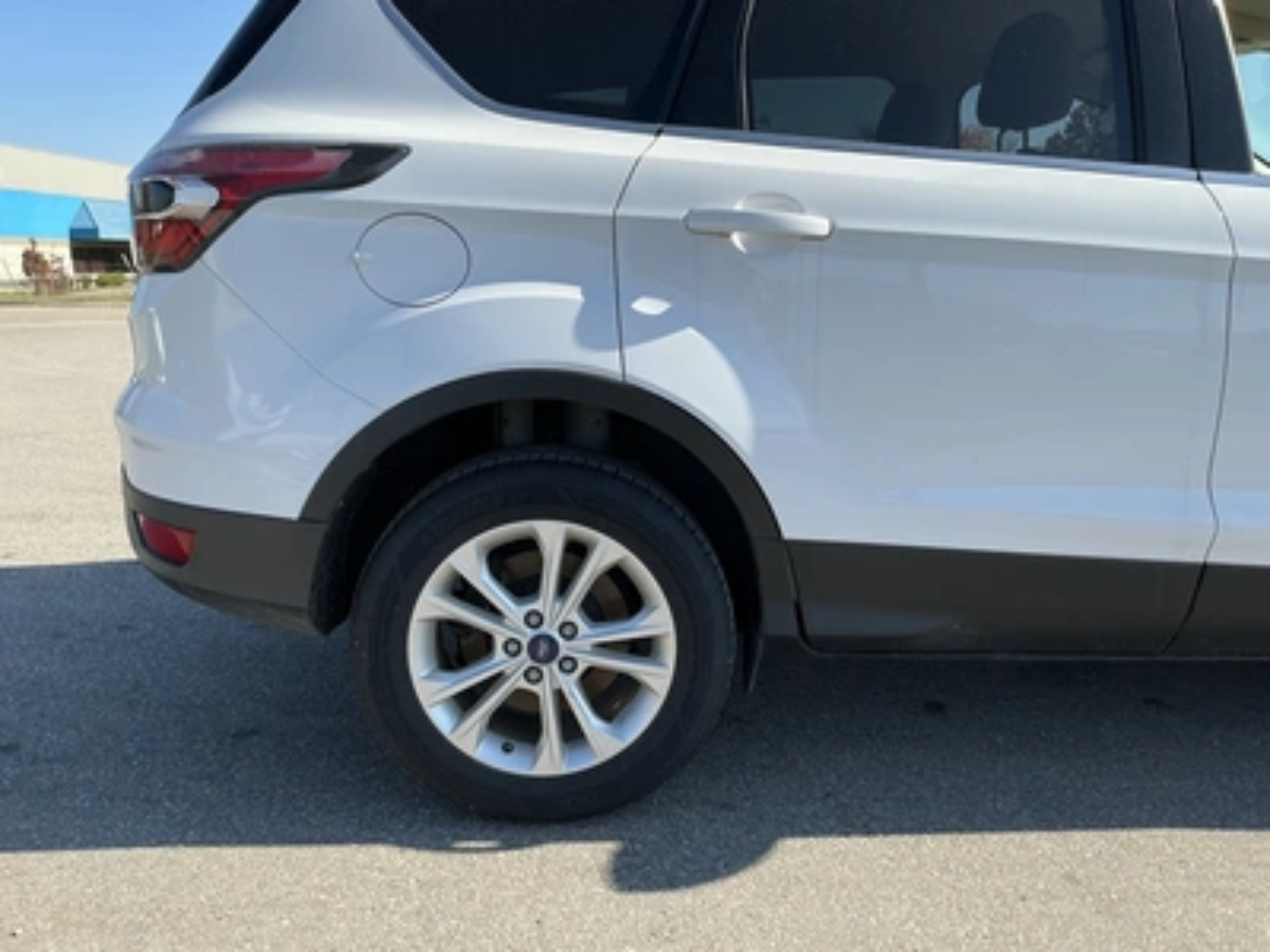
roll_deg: +0.5
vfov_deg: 49.7
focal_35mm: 28
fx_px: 1027
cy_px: 476
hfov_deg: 63.4
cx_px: 635
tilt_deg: -10.1
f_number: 1.8
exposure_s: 1/1055
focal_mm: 3
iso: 25
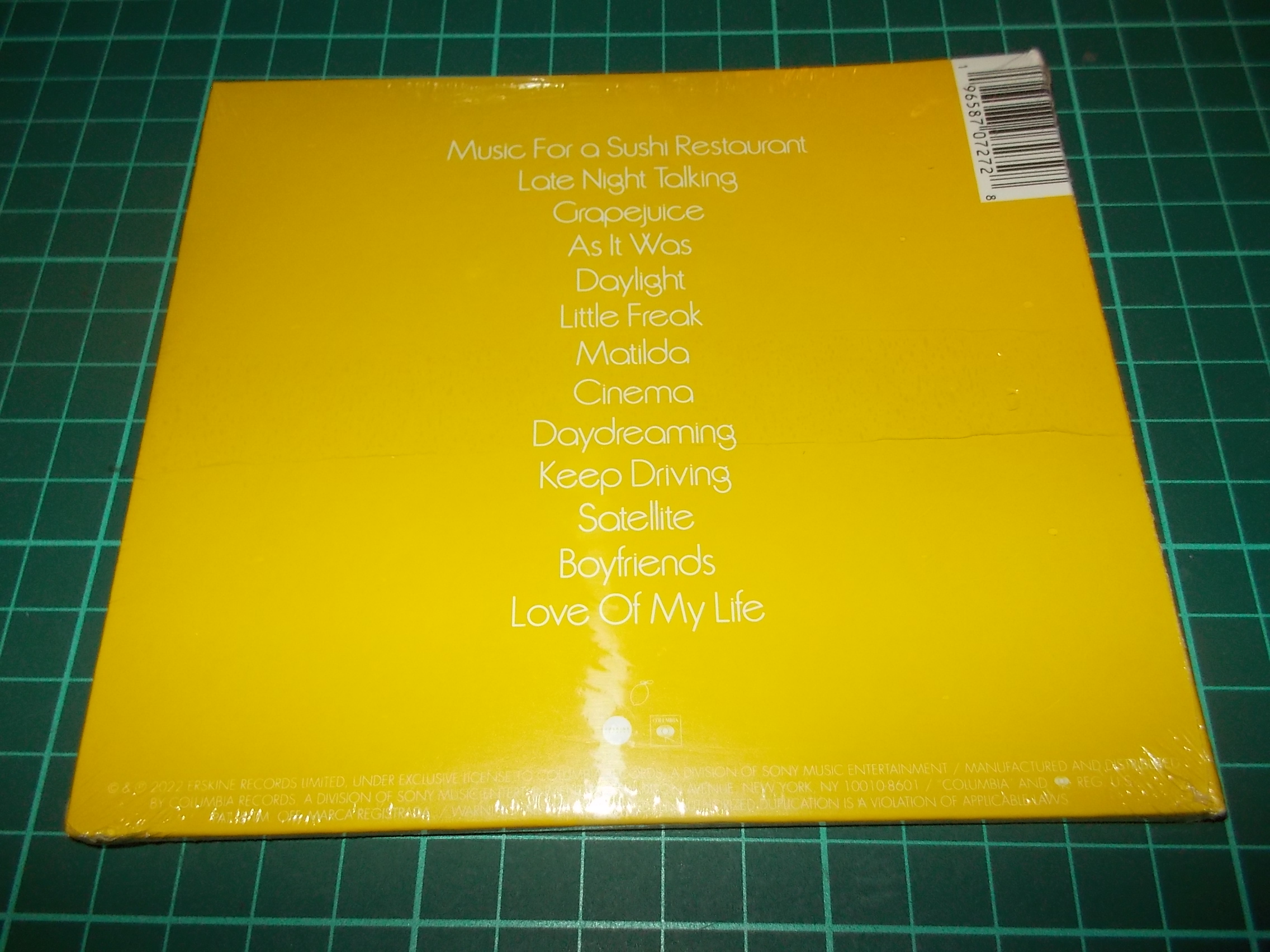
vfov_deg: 48.2
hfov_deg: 61.7
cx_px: 635
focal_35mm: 29
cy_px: 476
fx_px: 1064
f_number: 3.3
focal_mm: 4.1
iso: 200
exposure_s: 1/30
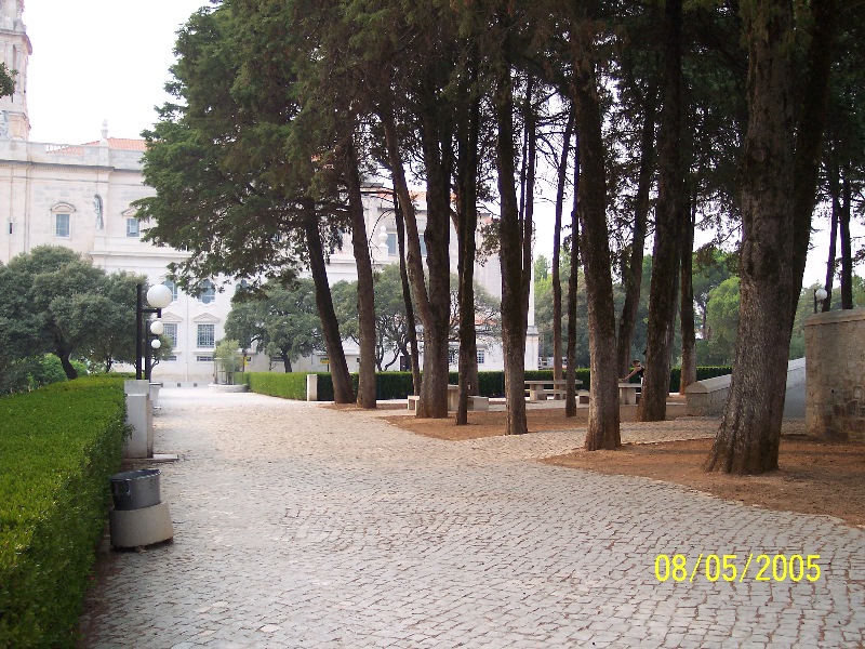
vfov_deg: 37.7
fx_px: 950
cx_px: 432
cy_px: 324
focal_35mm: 38
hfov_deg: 49.0
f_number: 2.8
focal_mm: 8
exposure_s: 1/250
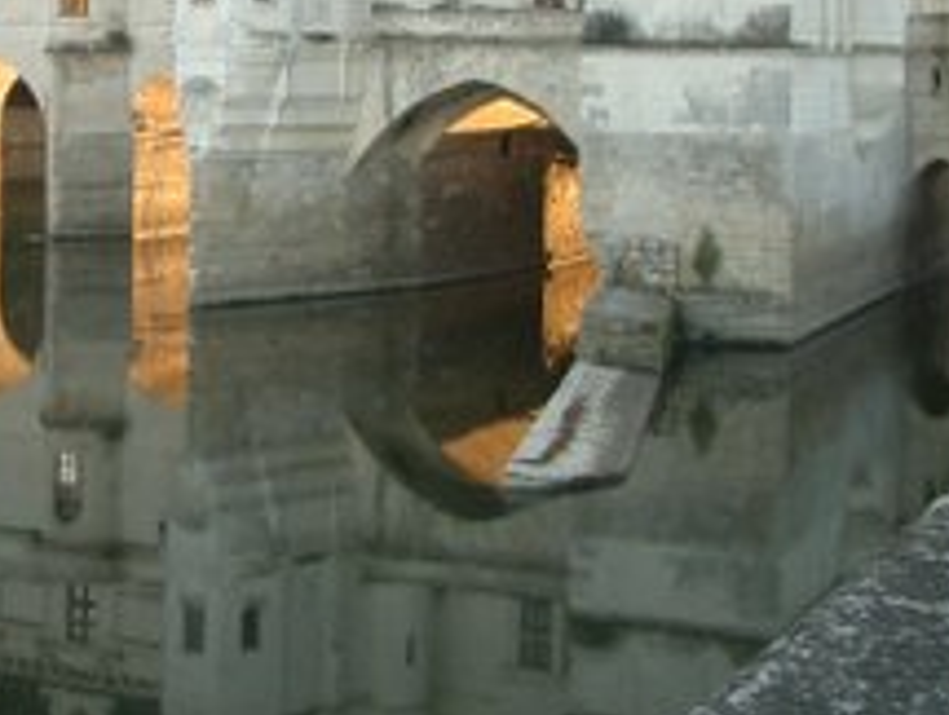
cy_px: 4
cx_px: 18
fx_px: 2142
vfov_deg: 18.5
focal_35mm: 78
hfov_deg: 24.0
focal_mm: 5.8
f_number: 2.6
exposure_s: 1/100
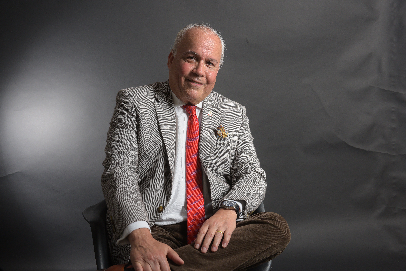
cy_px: 136
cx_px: 203
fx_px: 507
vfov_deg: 29.9
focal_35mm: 45
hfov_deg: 43.6
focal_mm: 45
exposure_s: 1/200
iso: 320
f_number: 9
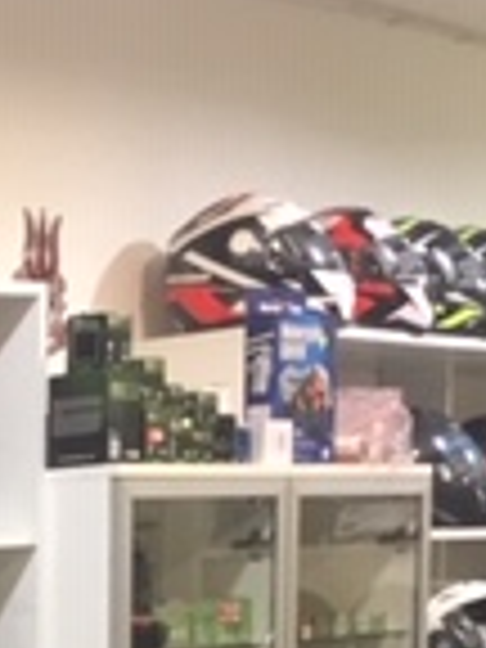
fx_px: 2415
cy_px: 994
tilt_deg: -6.6
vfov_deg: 14.2
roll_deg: +2.5
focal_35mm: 129
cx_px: -585
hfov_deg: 10.3
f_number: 2.2
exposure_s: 1/25
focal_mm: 4.15
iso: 200
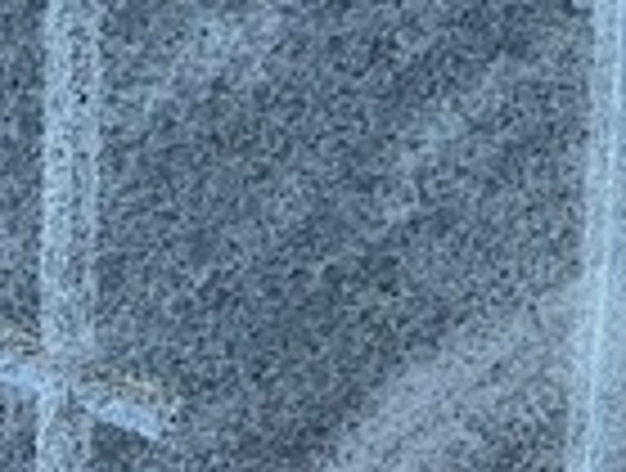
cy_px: 980
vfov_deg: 3.4
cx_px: -1063
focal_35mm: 442
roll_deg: +0.1
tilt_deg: -25.1
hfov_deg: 4.3
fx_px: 8014
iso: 32
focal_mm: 9
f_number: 2.8
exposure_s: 1/210
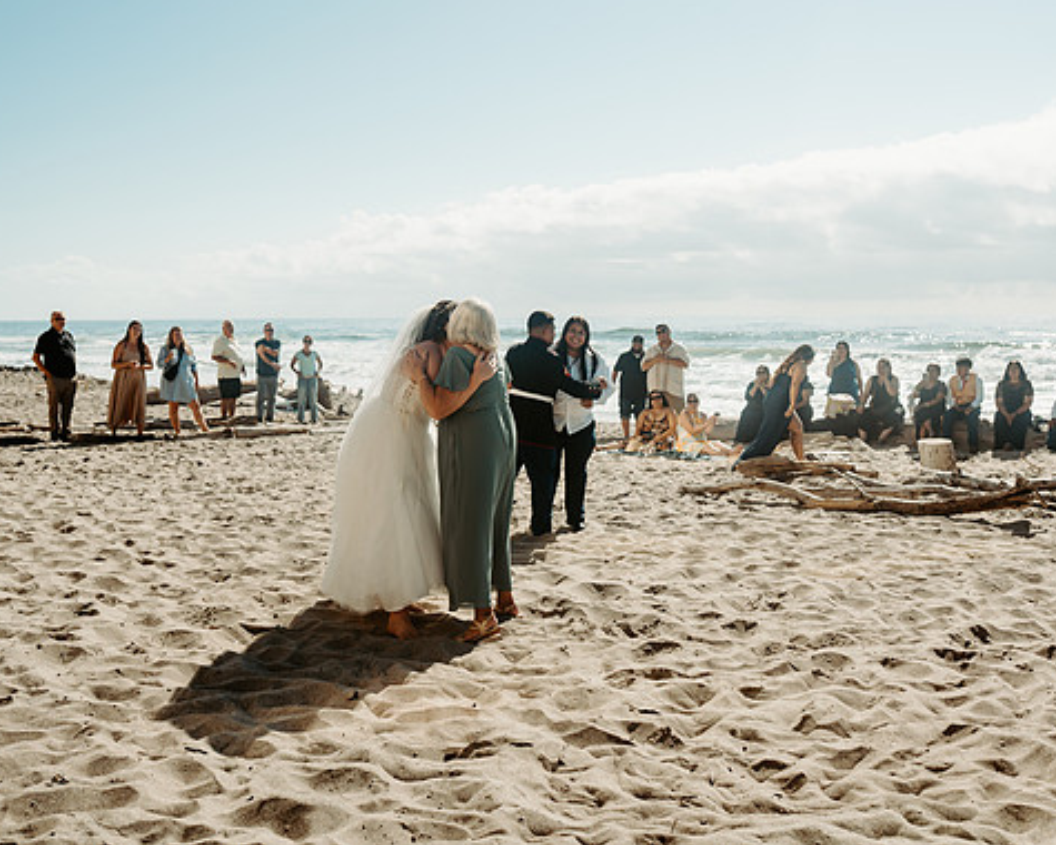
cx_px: 558
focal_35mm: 41
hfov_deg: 44.8
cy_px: 419
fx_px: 1281
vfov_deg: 36.5
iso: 100
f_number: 4
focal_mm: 35
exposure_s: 1/2500
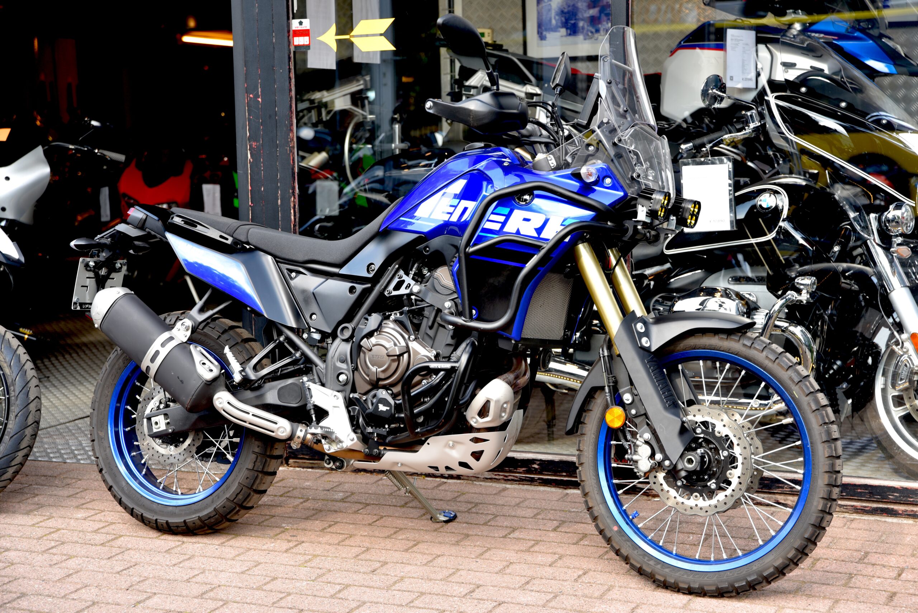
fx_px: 1684
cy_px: 306
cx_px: 459
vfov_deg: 20.6
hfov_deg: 30.5
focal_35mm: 66
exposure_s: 1/60
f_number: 4
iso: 100
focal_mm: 66
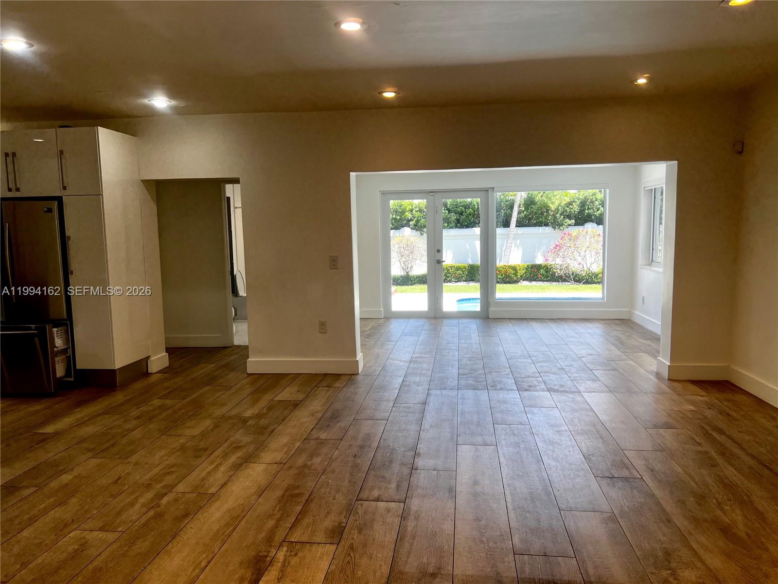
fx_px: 584
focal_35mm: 26
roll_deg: +1.8
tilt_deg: -6.4
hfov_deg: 67.3
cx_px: 389
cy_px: 292
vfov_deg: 53.1
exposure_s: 1/144
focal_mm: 5.7
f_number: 1.5
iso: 40
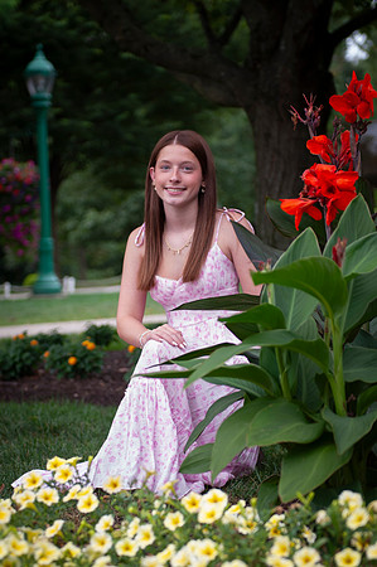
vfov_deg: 20.6
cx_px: 133
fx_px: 1560
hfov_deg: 13.8
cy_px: 284
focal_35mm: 99
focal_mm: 66
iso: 100
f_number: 2.8
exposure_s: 1/125
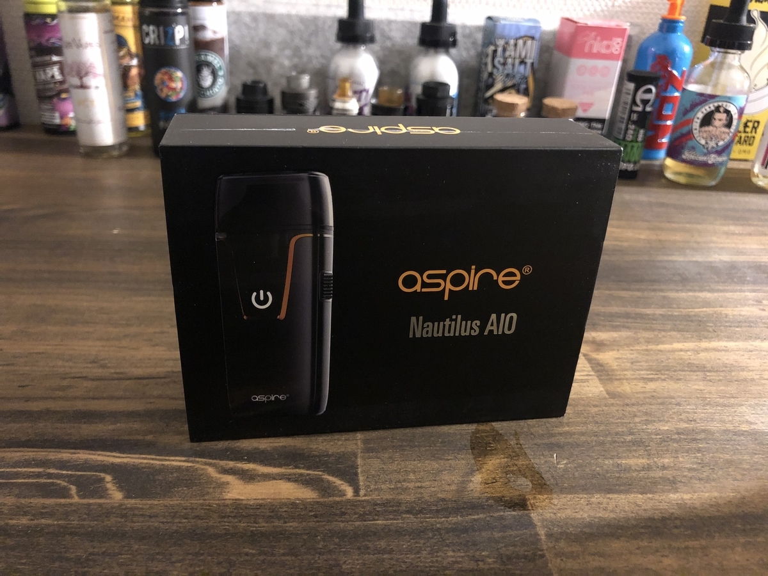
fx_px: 621
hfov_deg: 63.4
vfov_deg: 49.7
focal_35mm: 28
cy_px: 288
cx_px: 384
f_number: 1.8
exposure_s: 1/4
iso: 200
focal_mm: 4
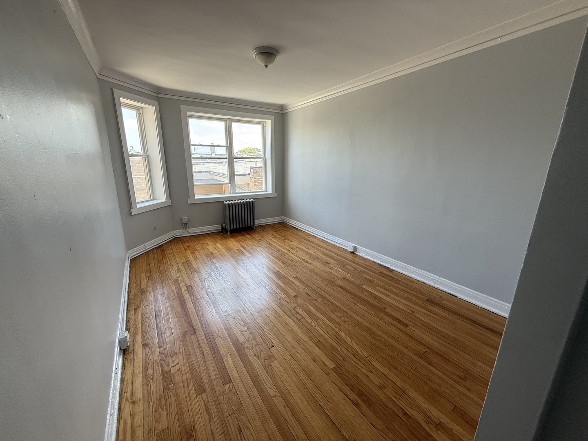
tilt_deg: -12.0
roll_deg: -2.7
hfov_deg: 102.1
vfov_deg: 85.7
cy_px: 220
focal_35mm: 14
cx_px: 294
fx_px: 238
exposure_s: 1/99
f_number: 2.2
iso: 50
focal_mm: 2.22
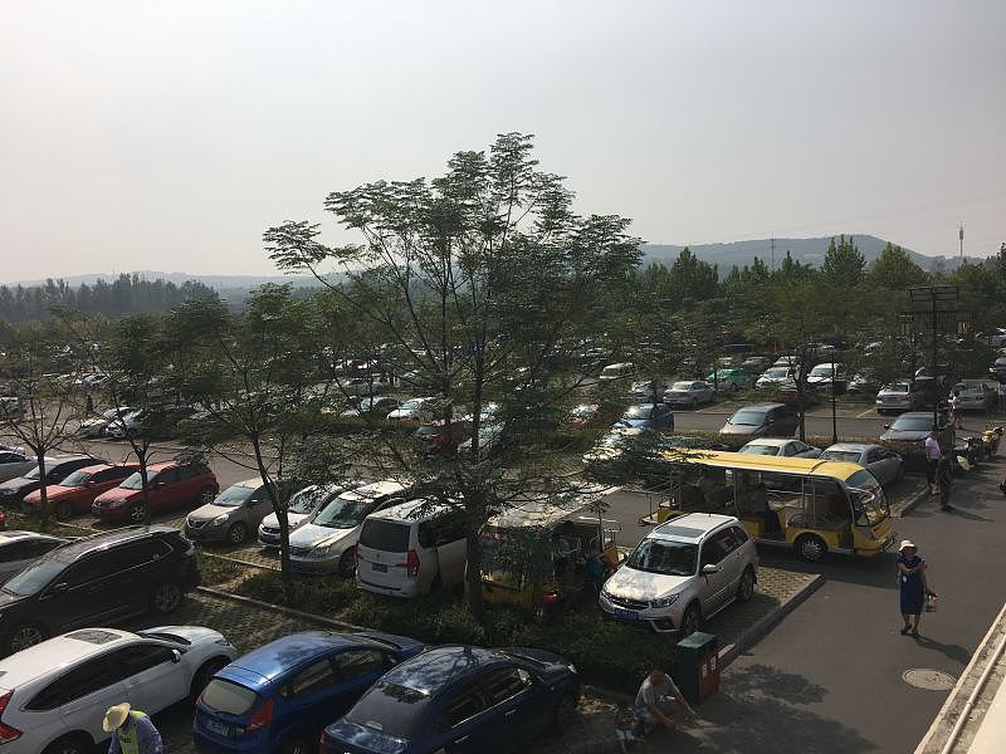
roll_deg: +2.1
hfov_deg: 61.7
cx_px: 503
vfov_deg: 48.2
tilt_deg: -4.6
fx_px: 843
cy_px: 377
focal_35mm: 29
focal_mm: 4.15
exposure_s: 1/4049
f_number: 2.2
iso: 25
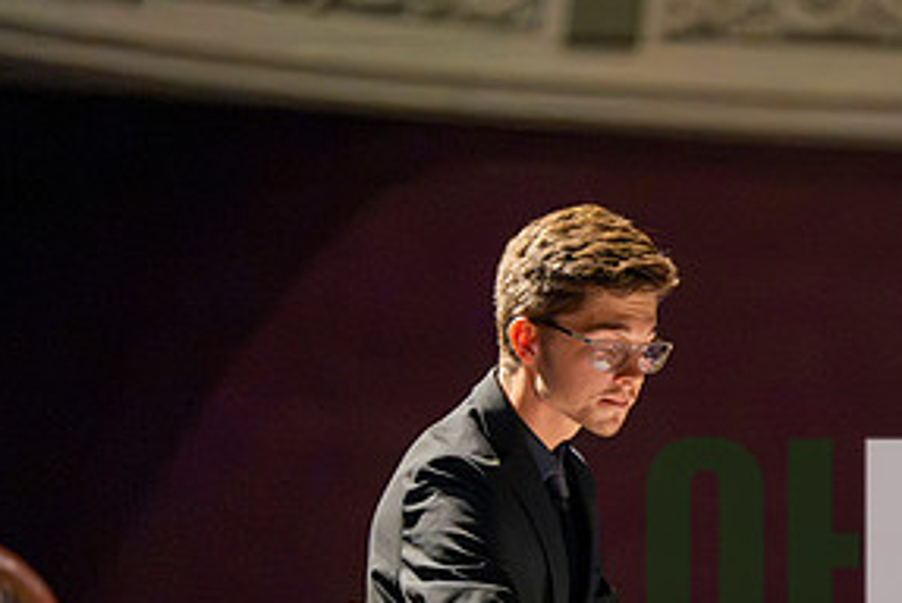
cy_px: 586
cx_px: 883
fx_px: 8352
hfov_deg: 6.2
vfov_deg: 4.1
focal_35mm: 333
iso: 16000
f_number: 2.8
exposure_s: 1/640
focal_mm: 165
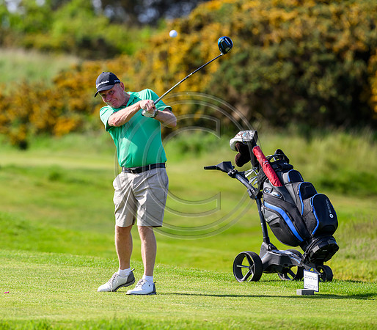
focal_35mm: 506
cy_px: 154
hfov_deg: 3.7
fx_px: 5857
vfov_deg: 3.2
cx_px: 113
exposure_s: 1/2500
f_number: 4.5
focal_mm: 400
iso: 500
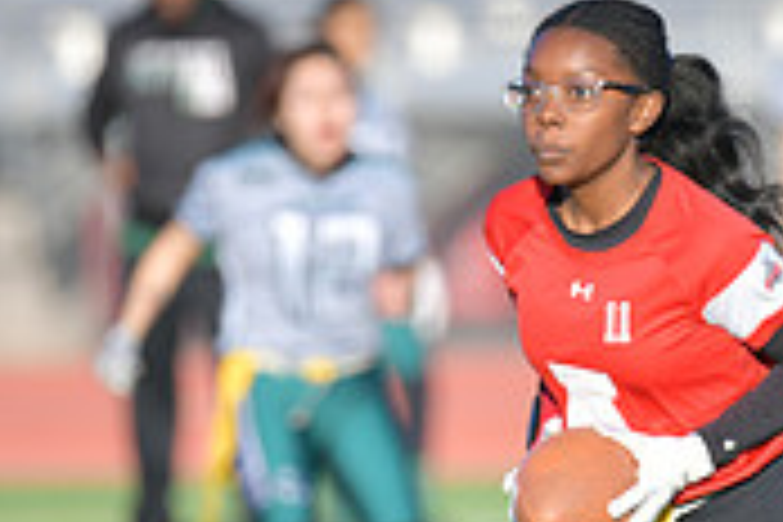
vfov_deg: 1.4
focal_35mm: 1000
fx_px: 21748
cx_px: 616
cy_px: 443
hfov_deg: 2.1
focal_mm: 300
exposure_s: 1/800
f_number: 2.8
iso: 64
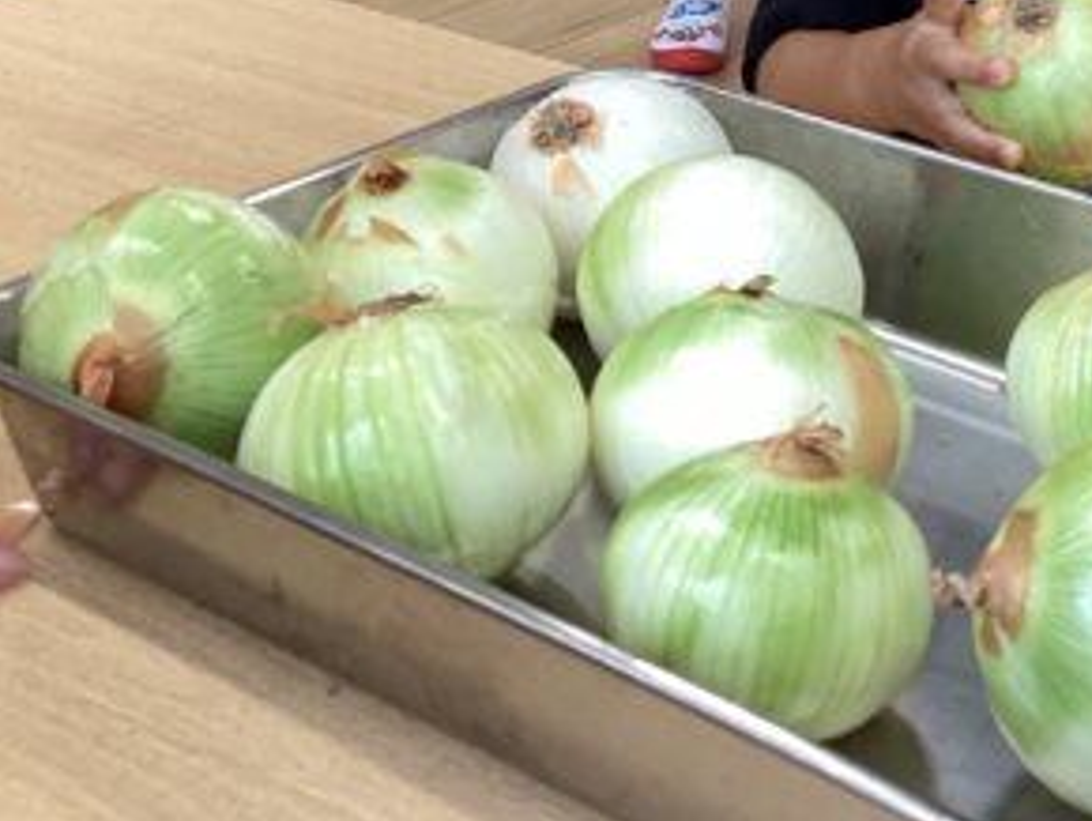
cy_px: -105
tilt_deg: -17.3
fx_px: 2589
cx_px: 900
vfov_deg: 17.4
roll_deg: -0.7
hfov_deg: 23.4
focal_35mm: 82
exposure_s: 1/60
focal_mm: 3.3
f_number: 2.4
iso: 50
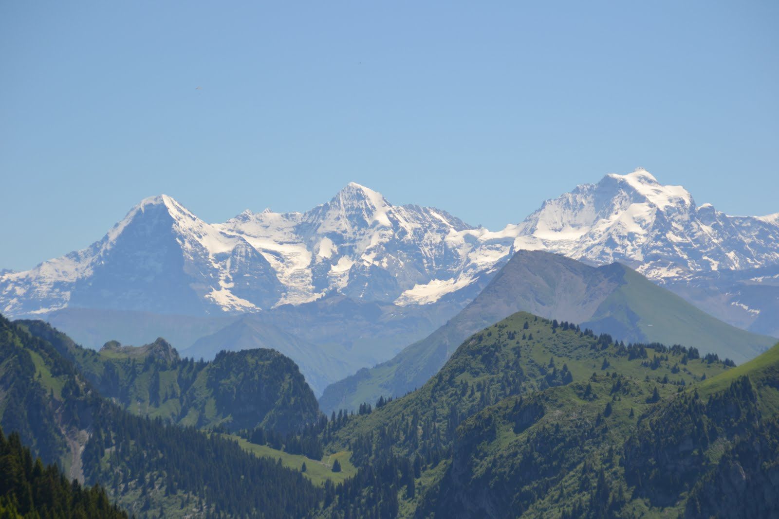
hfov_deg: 11.4
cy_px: 260
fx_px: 3895
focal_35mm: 180
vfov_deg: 7.6
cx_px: 390
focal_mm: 120
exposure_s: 1/640
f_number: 6
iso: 100
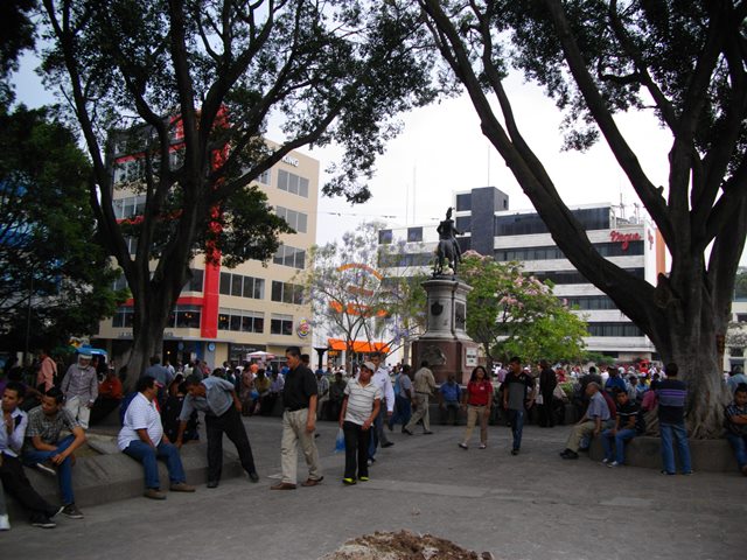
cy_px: 280
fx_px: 669
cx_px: 374
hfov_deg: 58.4
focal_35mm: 31
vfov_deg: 45.4
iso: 100
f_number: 2.9
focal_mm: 5.7
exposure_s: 1/200
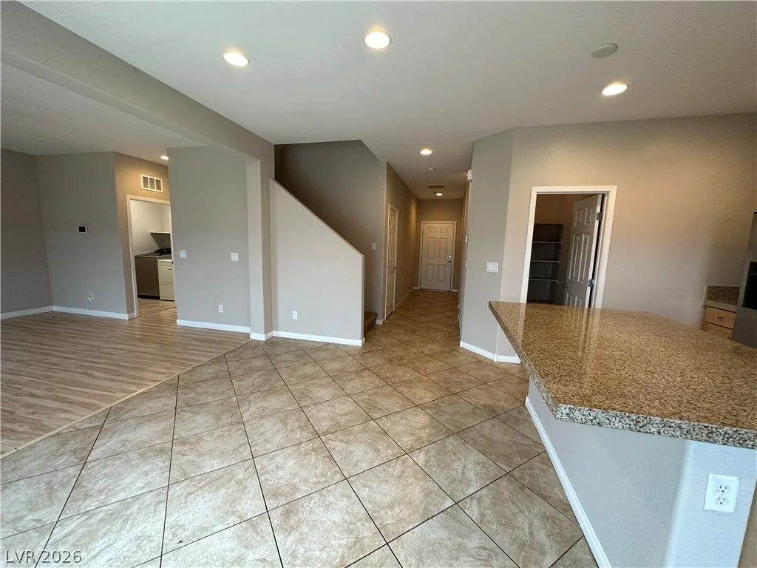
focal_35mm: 14
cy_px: 284
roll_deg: -0.6
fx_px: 306
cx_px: 378
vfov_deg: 85.7
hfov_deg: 102.1
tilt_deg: -7.3
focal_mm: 2.22
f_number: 2.2
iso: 200
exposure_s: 1/120
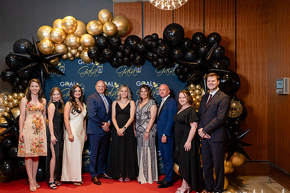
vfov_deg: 40.0
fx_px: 266
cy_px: 97
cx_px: 128
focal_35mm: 33
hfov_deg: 57.1
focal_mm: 28
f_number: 3.5
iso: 2000
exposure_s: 1/160
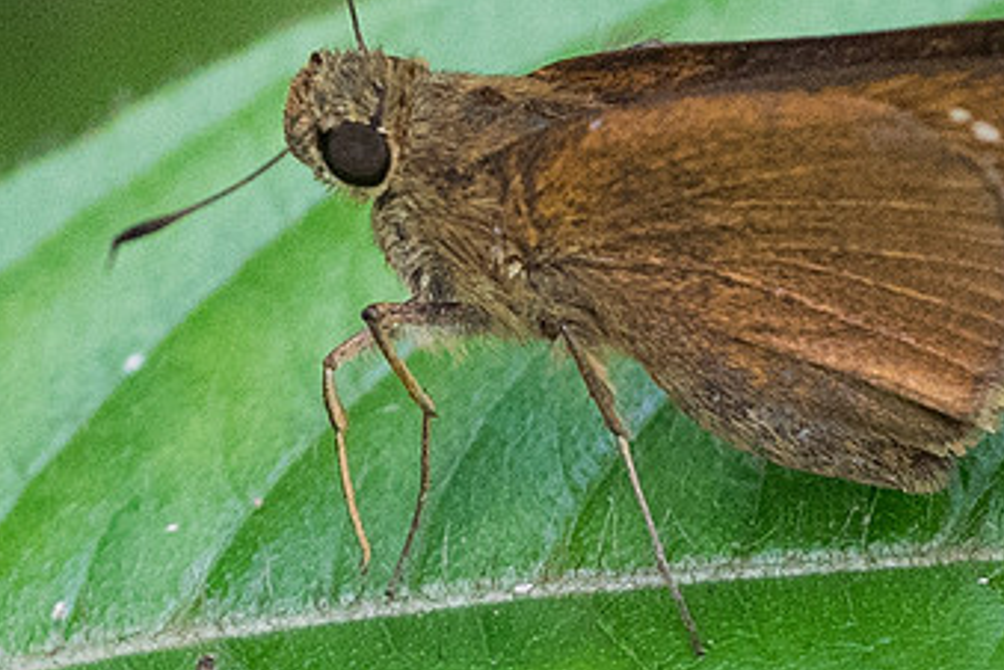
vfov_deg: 0.9
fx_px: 44702
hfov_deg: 1.3
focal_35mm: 1603
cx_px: 900
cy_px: 80
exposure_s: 1/1600
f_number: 4
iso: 1000
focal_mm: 150
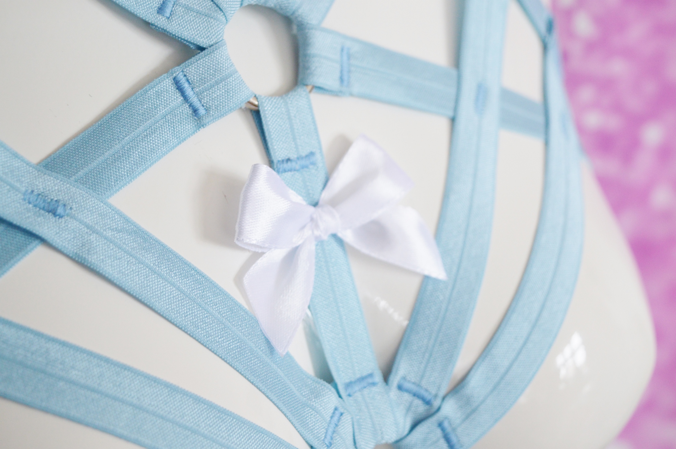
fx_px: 1126
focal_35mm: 60
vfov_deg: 22.6
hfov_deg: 33.4
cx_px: 338
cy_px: 224
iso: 640
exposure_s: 1/60
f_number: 5
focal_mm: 40
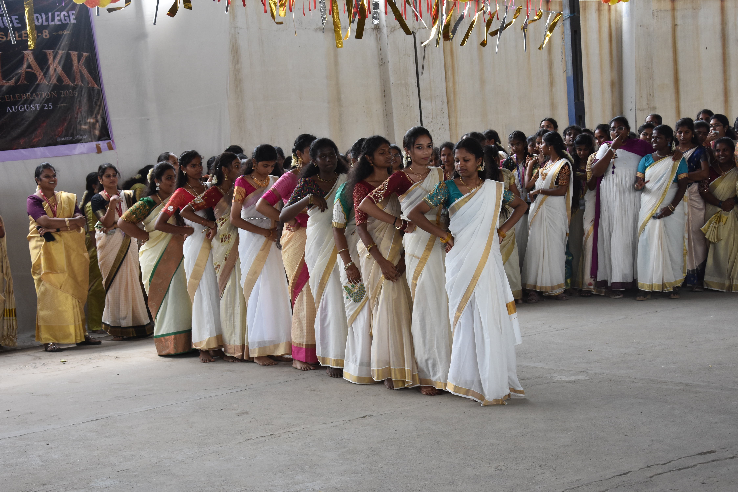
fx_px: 1292
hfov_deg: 31.9
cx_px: 369
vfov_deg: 21.6
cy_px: 246
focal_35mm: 63
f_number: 7.1
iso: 800
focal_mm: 42
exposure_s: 1/200
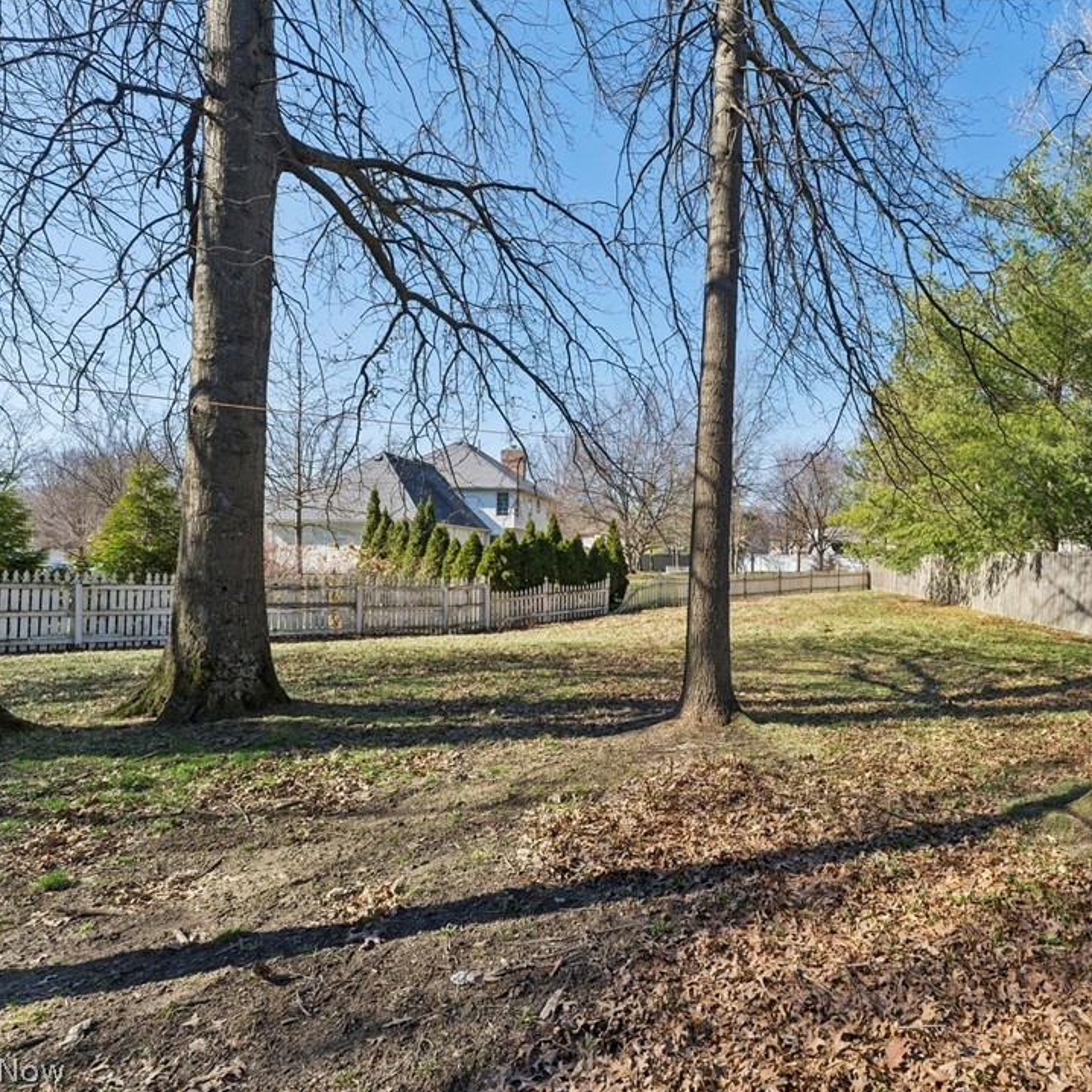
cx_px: 738
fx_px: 642
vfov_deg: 80.7
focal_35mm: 18
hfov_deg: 77.8
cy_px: 545
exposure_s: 1/250
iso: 200
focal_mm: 14
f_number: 8
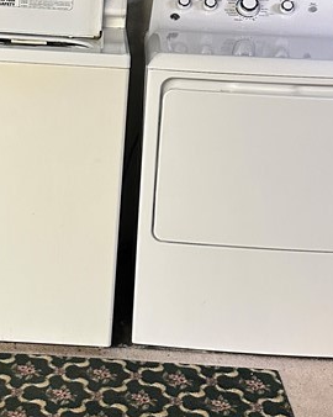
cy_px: 146
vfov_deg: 26.7
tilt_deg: -16.5
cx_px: 94
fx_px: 875
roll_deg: -3.6
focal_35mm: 71
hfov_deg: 21.4
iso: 640
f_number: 1.78
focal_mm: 6.86
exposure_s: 1/60
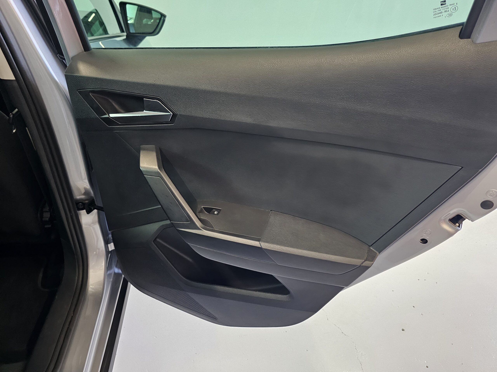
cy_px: 186
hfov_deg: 73.9
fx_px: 330
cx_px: 248
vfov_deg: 58.9
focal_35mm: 23
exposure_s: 1/24
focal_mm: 6.3
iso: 1000
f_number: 1.7
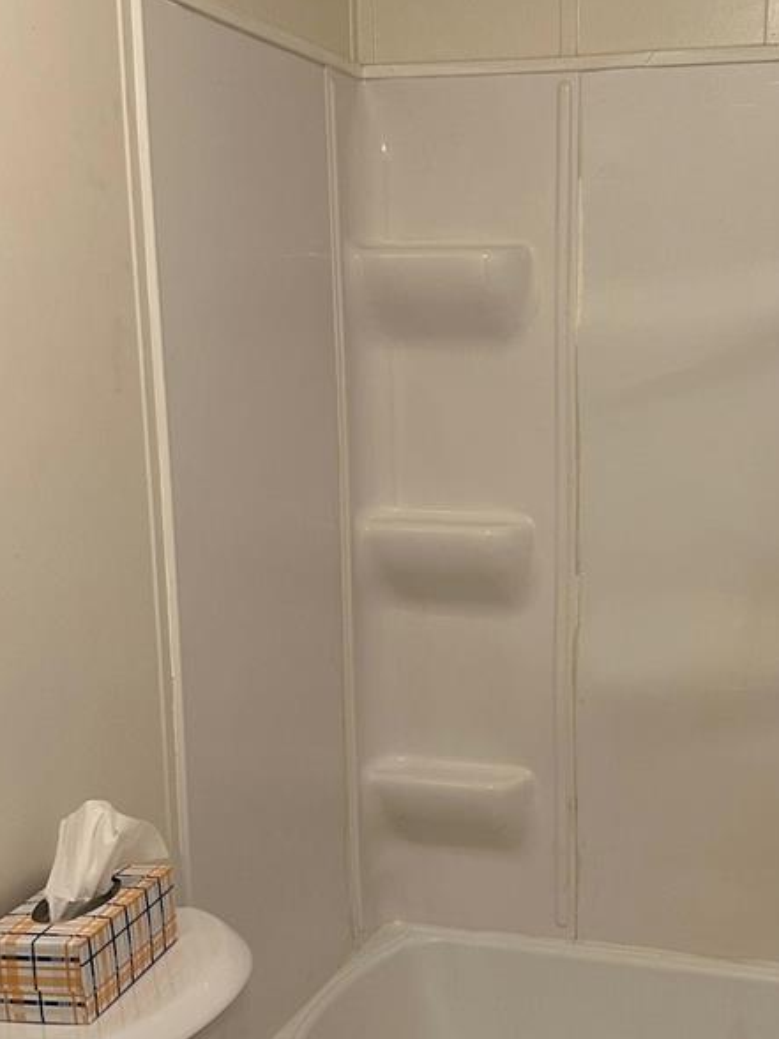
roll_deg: -1.6
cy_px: 629
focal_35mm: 49
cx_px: 553
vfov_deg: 38.7
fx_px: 1470
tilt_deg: -13.0
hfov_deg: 29.4
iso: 160
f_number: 1.78
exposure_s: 1/120
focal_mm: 6.86
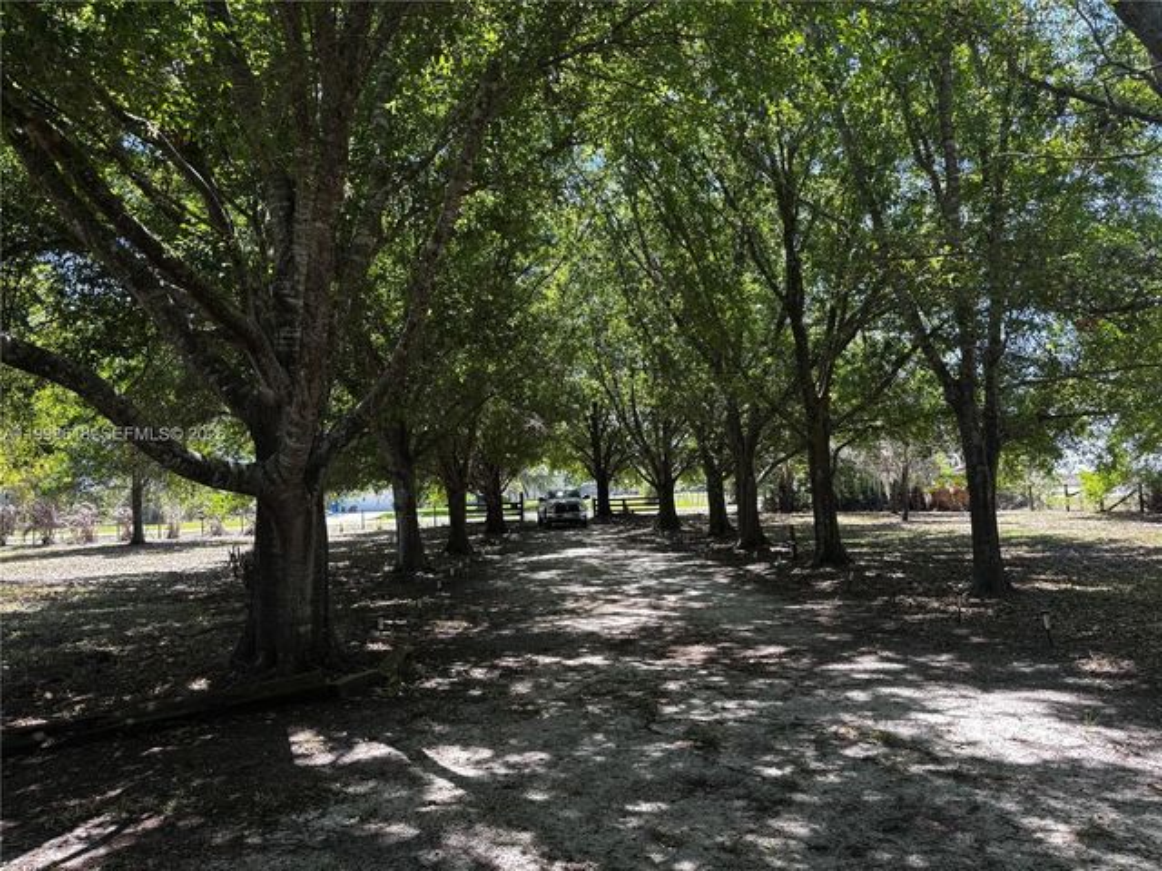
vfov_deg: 53.1
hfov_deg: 67.3
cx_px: 581
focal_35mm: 26
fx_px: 873
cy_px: 436
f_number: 1.6
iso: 40
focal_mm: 5.96
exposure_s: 1/191
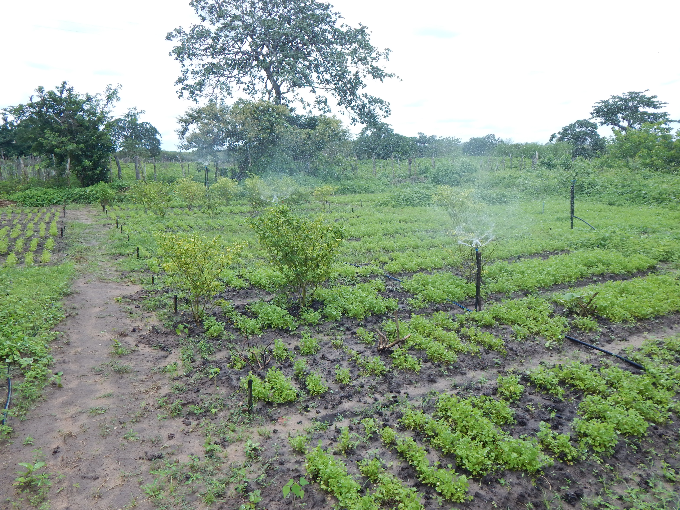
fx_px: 550
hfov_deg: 63.4
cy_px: 255
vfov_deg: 49.7
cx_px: 340
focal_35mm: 28
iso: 125
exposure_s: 1/1000
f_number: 3.2
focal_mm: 5.1
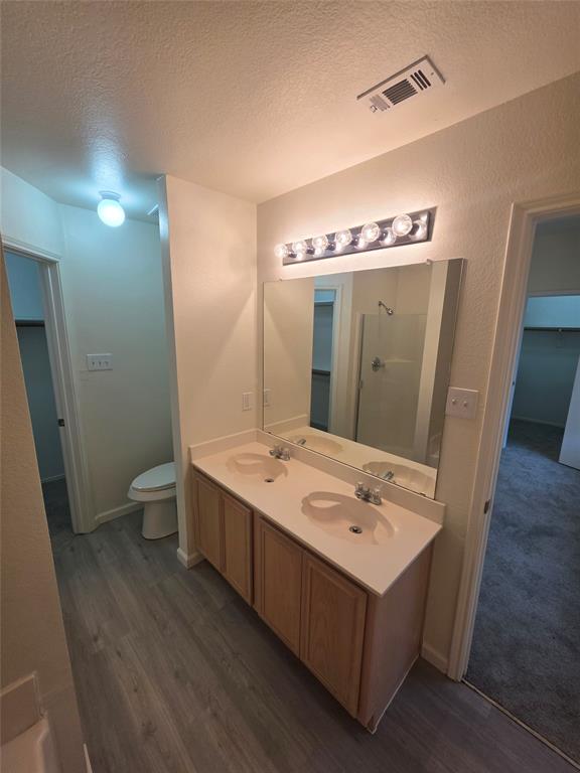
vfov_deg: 106.2
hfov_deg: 89.9
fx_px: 290
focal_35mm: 13
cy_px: 386
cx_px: 290
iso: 50
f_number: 1.9
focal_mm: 2.2
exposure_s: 1/120
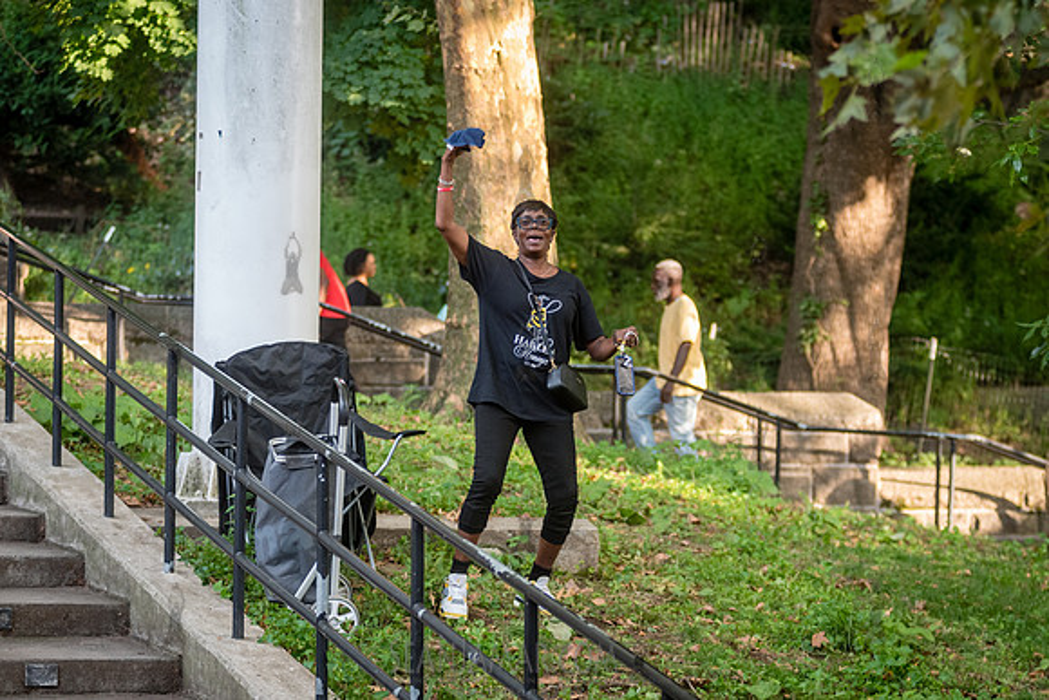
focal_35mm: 139
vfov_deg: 9.9
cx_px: 524
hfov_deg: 14.8
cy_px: 350
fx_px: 4047
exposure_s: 1/320
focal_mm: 105
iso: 1000
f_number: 2.8
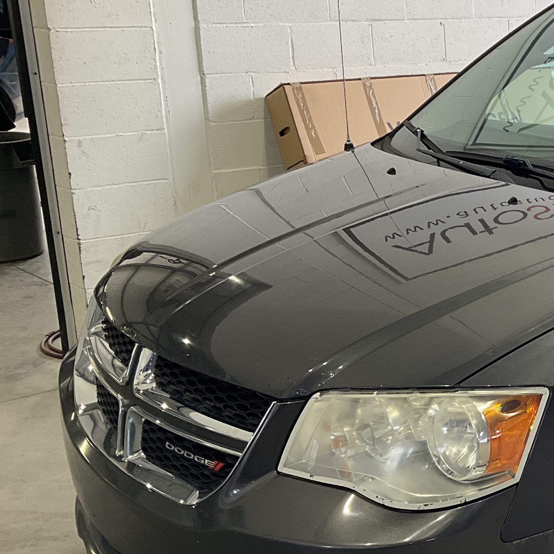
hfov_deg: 24.5
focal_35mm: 63
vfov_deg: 27.2
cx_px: 680
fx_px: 1141
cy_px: 335
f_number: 1.8
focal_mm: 3
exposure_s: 1/122
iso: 32
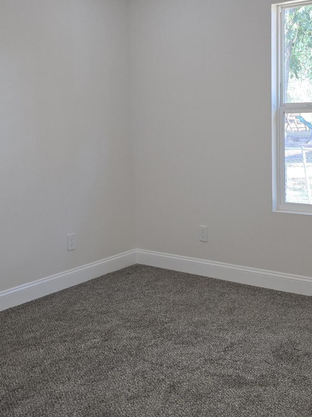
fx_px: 553
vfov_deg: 41.0
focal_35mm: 46
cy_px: 158
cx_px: 173
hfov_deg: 31.5
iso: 80
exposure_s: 1/120
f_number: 1.7
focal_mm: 6.3
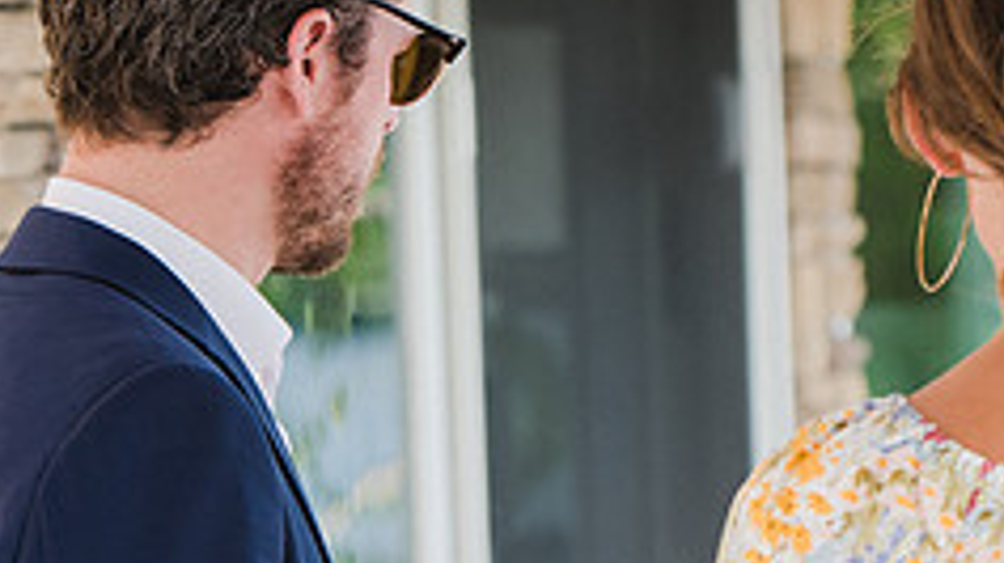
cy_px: 315
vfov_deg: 3.1
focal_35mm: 393
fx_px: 10457
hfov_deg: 5.5
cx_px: 1059
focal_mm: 102
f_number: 4
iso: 200
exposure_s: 1/400
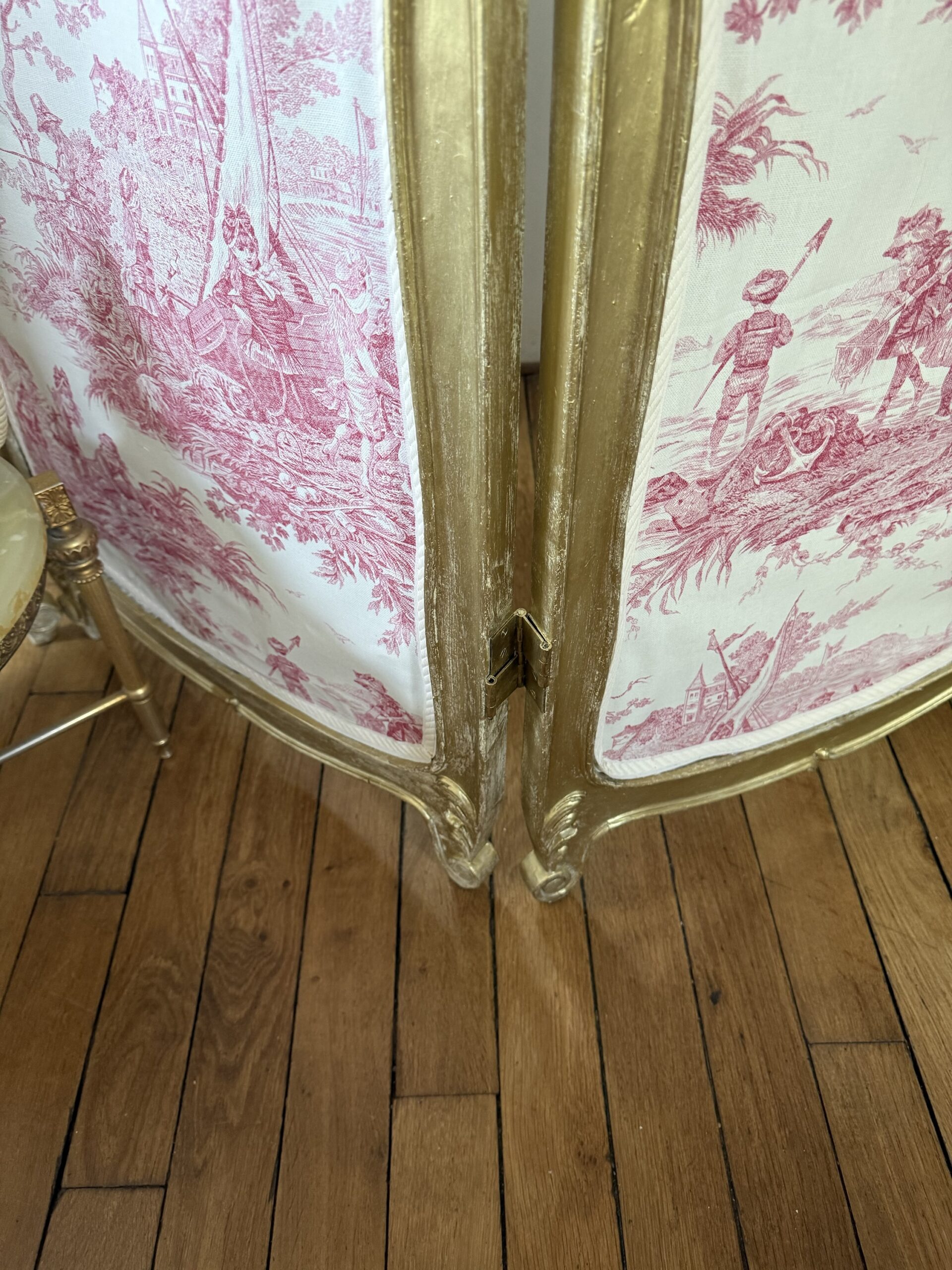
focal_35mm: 24
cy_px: 635
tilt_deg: -45.7
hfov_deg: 56.8
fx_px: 880
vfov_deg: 71.6
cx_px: 476
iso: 250
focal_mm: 6.76
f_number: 1.78
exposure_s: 1/60
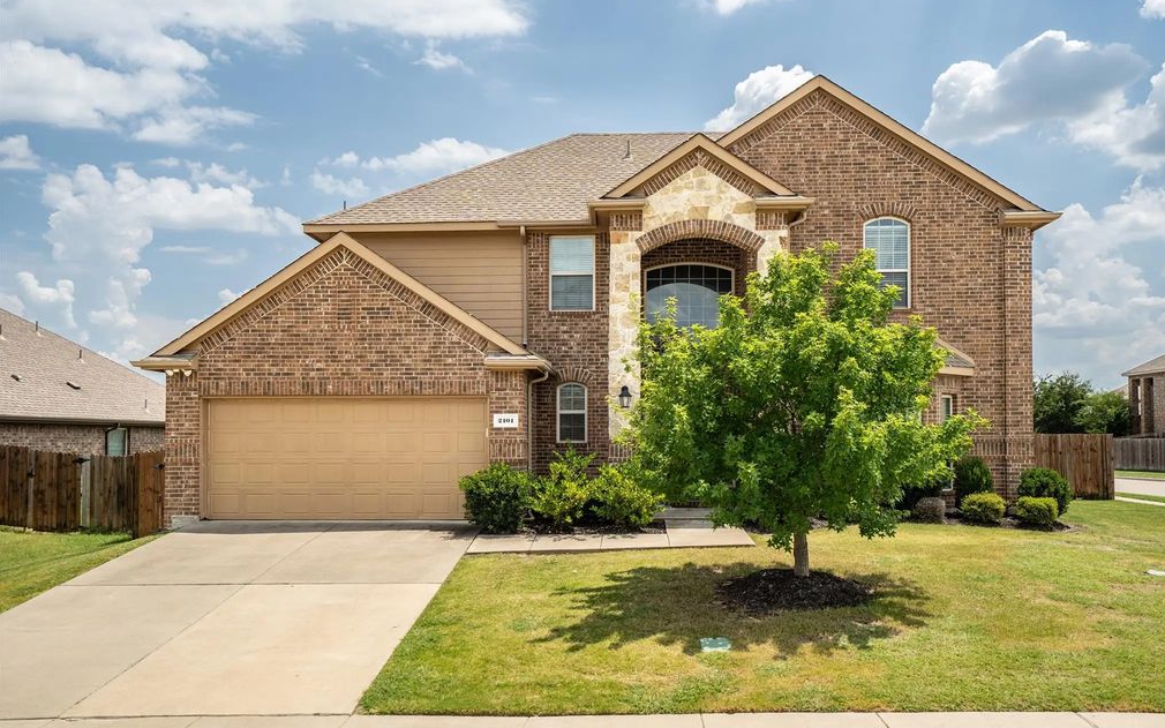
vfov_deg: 40.6
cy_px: 347
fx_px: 984
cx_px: 589
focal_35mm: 31
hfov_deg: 61.2
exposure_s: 1/125
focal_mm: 30
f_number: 7.1
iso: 100
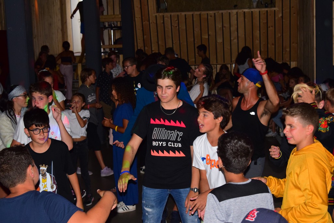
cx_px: 167
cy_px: 112
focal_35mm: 68
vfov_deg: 20.2
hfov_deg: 29.9
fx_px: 626
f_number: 5
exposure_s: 1/200
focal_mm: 45
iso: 1600
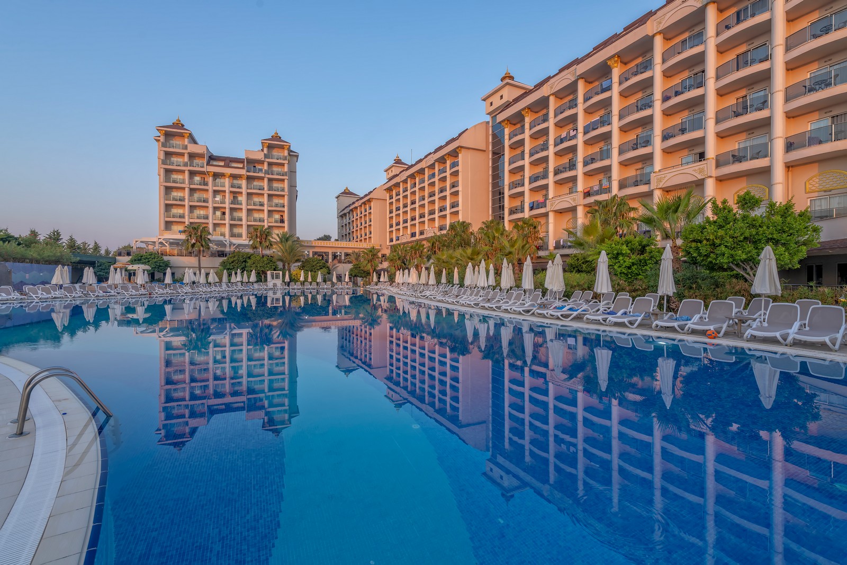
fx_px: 376
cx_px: 424
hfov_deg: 96.7
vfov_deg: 73.8
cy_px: 282
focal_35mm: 16
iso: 100
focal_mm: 16
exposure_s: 1/50
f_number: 10
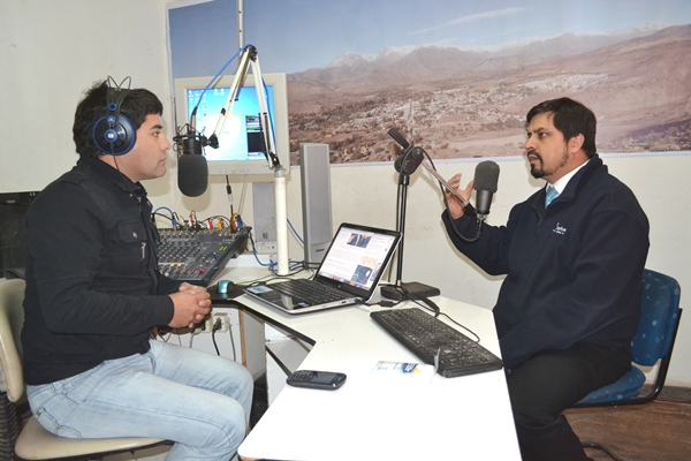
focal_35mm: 30
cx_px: 346
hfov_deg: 61.9
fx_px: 576
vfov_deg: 43.6
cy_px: 230
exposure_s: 1/60
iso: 2500
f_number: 3.8
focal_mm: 20
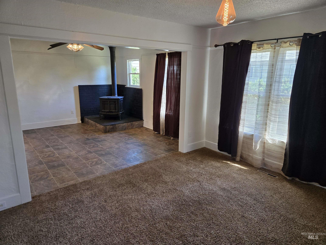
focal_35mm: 23
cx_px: 163
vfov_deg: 58.9
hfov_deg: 73.9
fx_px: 217
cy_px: 122
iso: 160
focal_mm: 5.4
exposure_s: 1/120
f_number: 1.8
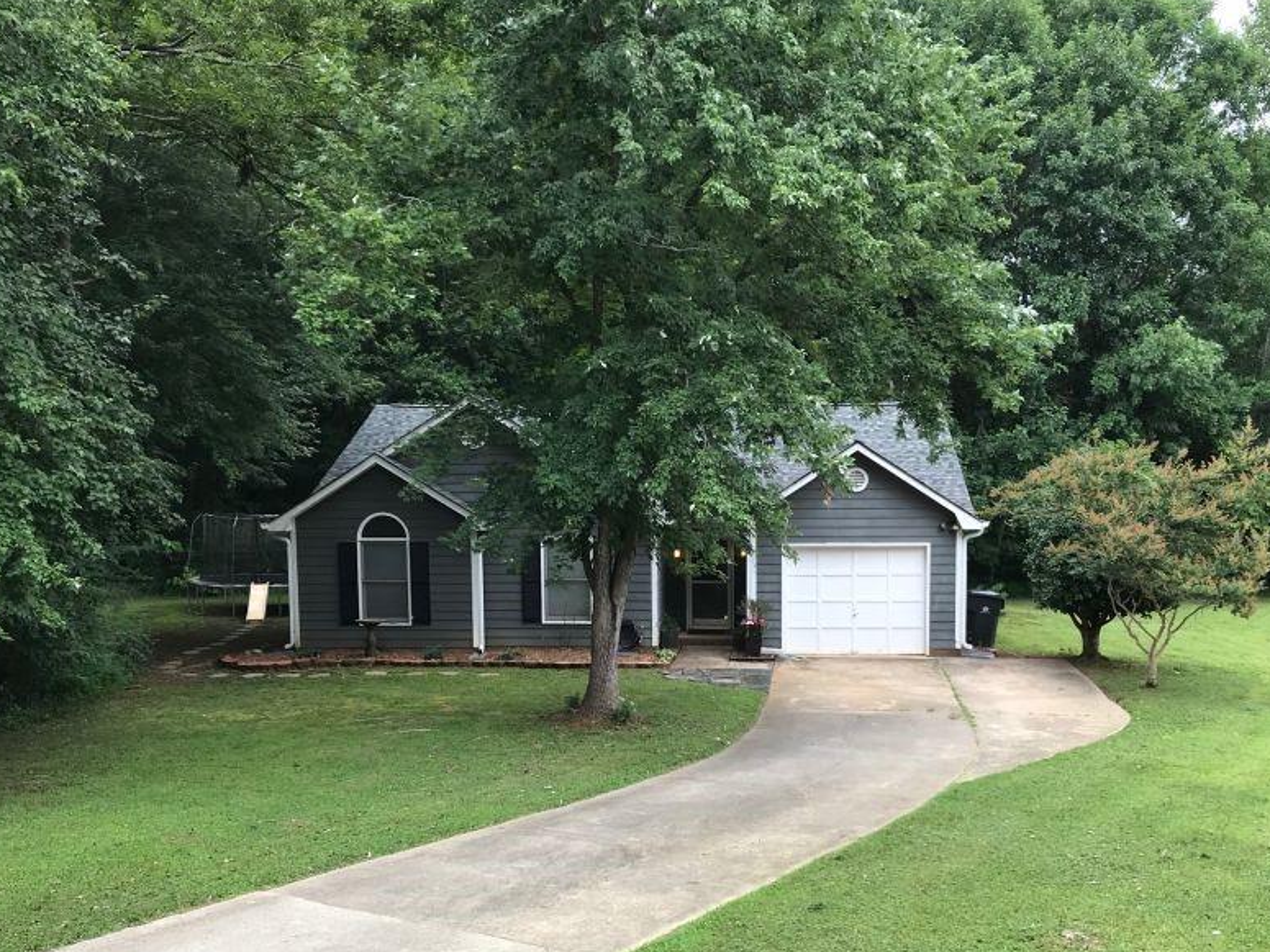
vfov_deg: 38.3
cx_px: 662
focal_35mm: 37
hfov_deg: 50.1
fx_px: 1357
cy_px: 616
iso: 20
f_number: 1.8
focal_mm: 3.99
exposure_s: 1/245
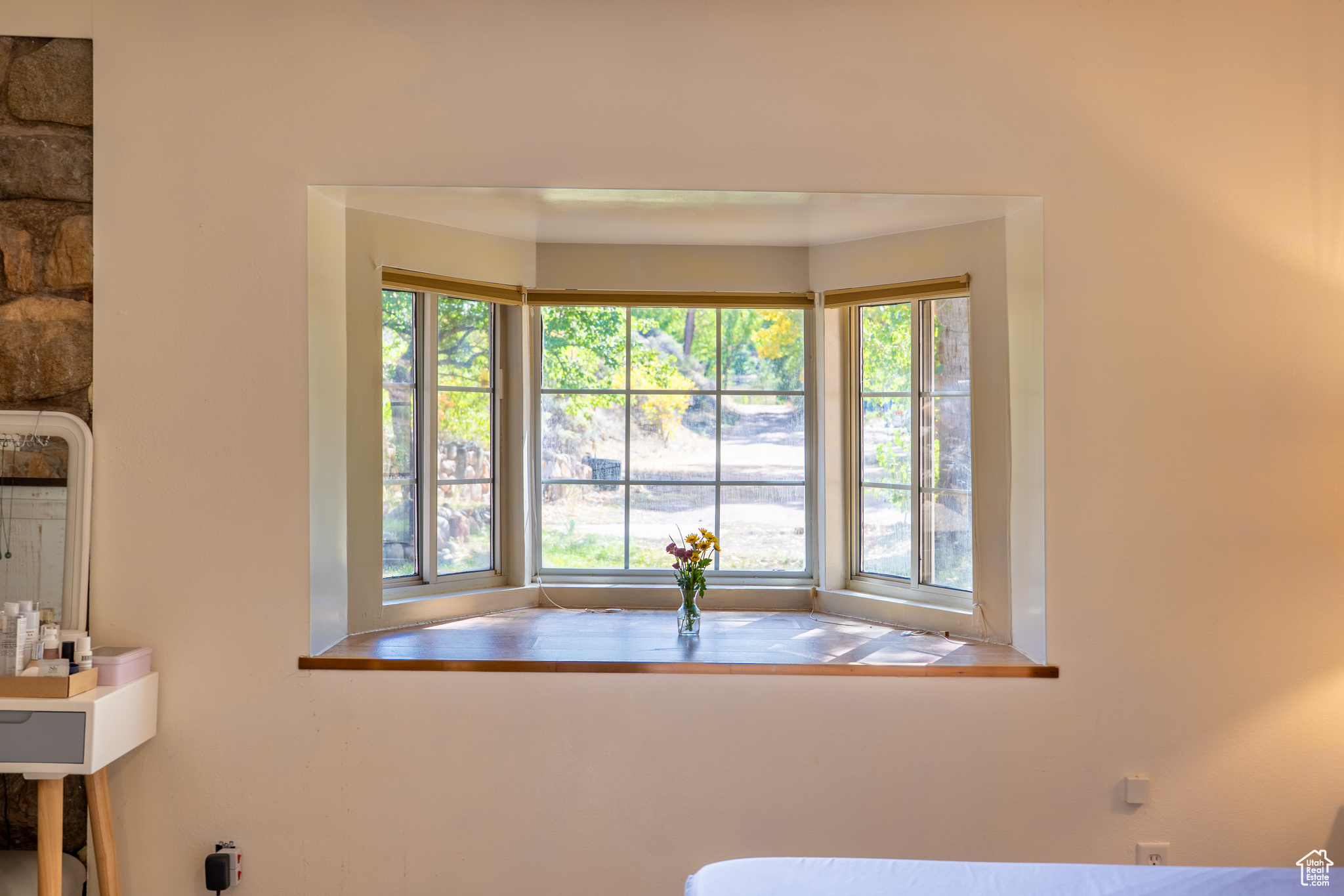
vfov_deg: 37.8
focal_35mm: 35
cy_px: 448
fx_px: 1306
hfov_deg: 54.4
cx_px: 672
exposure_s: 1/500
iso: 200
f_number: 4
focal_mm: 35
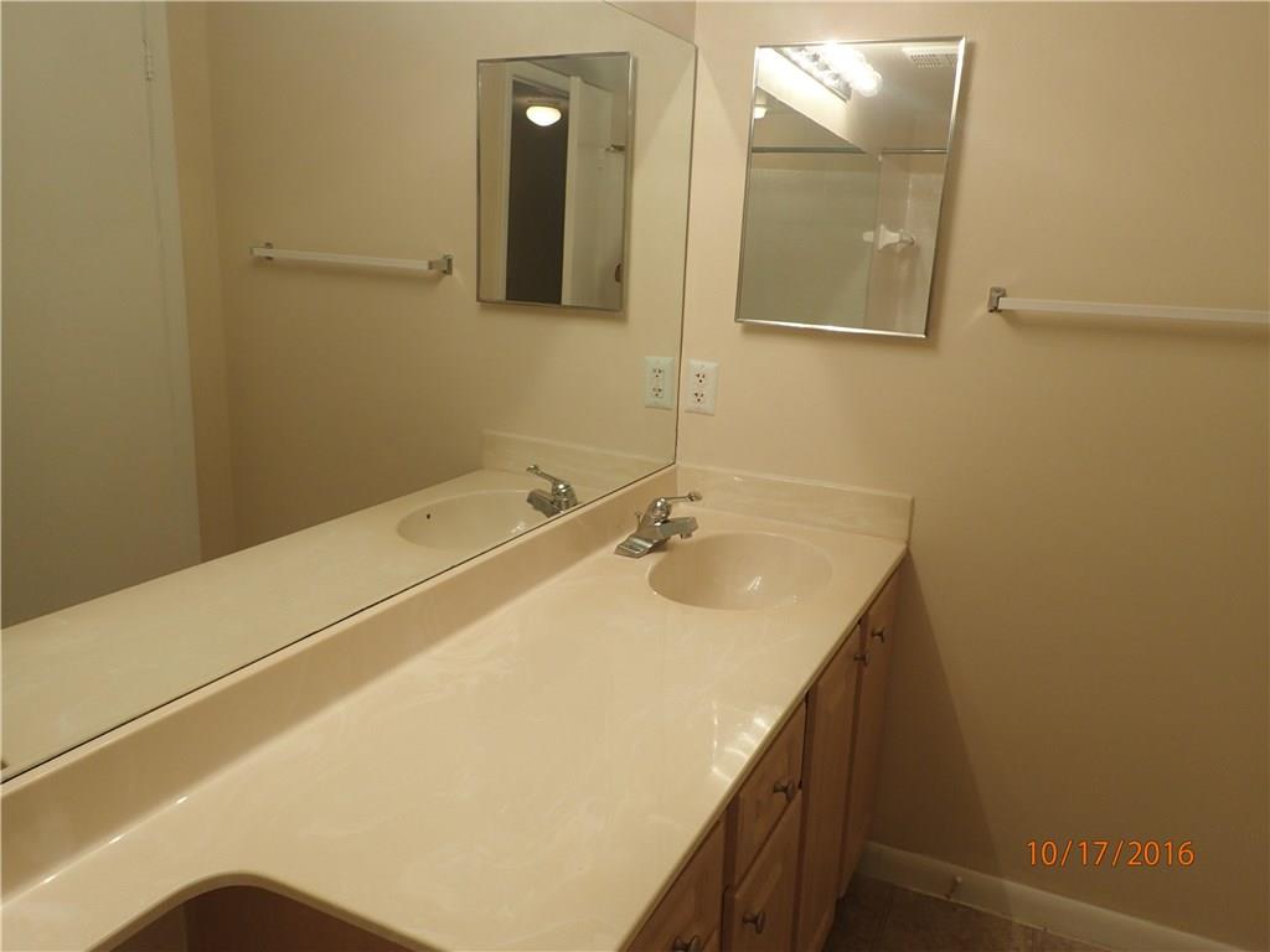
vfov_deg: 54.9
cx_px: 635
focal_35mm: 25
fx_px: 917
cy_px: 476
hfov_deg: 69.4
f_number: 2.8
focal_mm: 4.5
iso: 100
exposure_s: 1/60
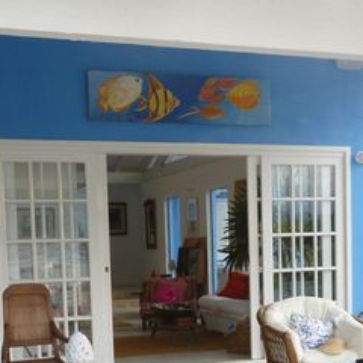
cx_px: 218
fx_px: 736
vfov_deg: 27.0
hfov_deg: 27.7
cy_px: 312
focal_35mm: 62
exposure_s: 1/125
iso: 250
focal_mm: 4.9
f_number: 3.3
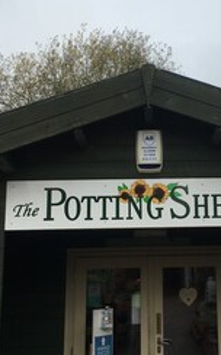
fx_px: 512
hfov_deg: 24.1
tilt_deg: +10.2
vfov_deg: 38.2
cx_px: 168
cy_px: 163
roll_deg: +1.1
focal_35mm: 53
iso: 25
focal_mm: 4.15
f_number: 2.2
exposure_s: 1/418
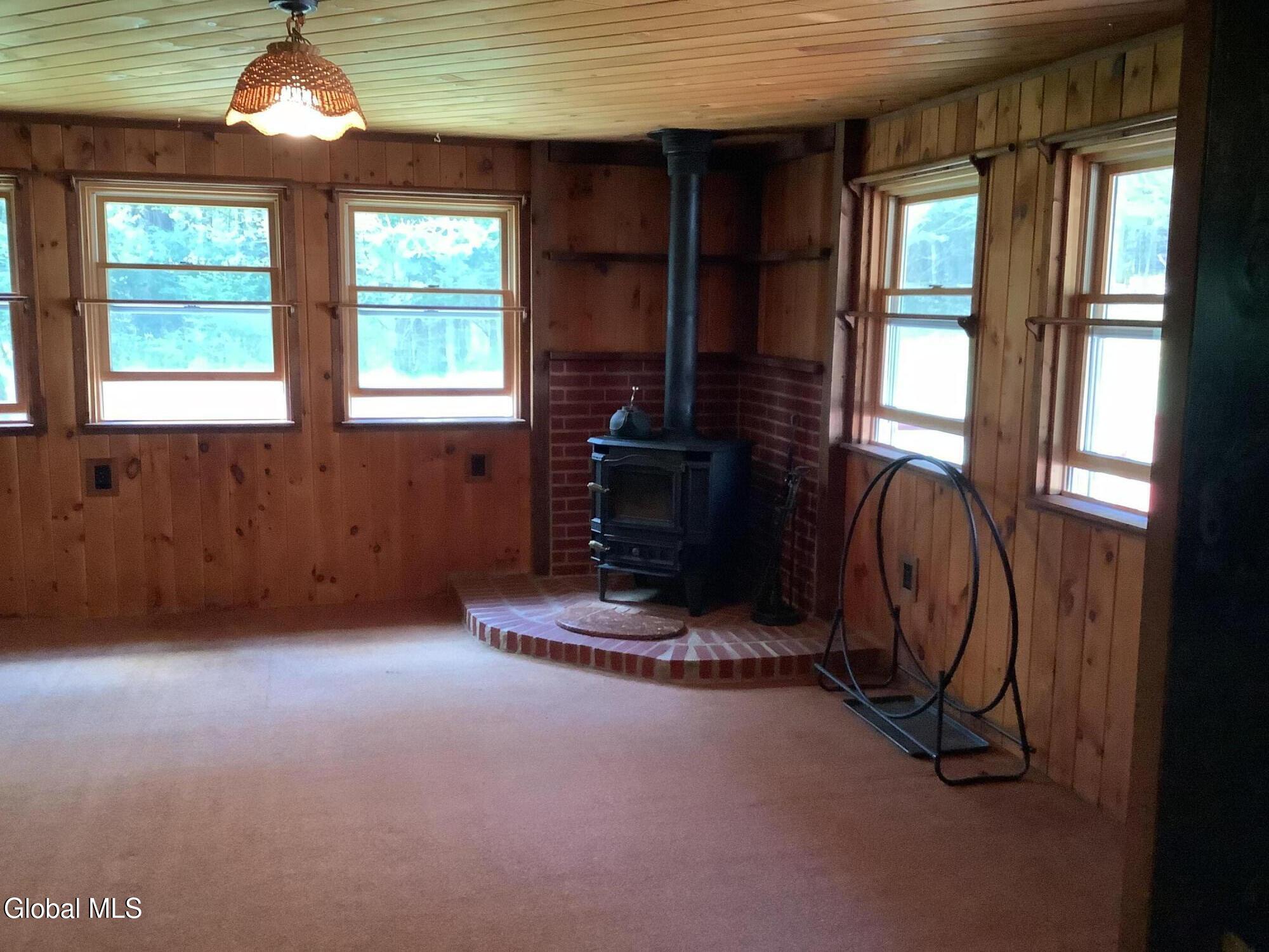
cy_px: 476
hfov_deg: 58.4
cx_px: 634
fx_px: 1136
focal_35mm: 31
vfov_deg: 45.4
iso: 500
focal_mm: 3.3
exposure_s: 1/30
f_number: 2.4
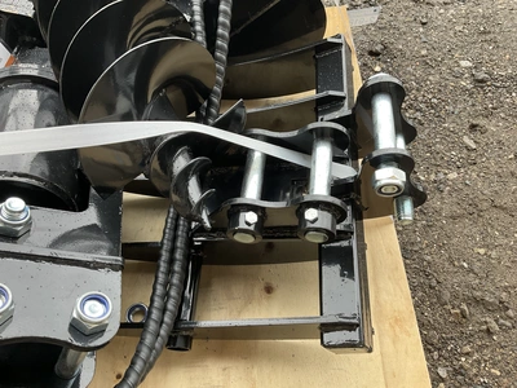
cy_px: 194
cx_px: 258
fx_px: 433
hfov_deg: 61.7
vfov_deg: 48.2
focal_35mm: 29
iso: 64
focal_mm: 3
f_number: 1.8
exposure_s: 1/122
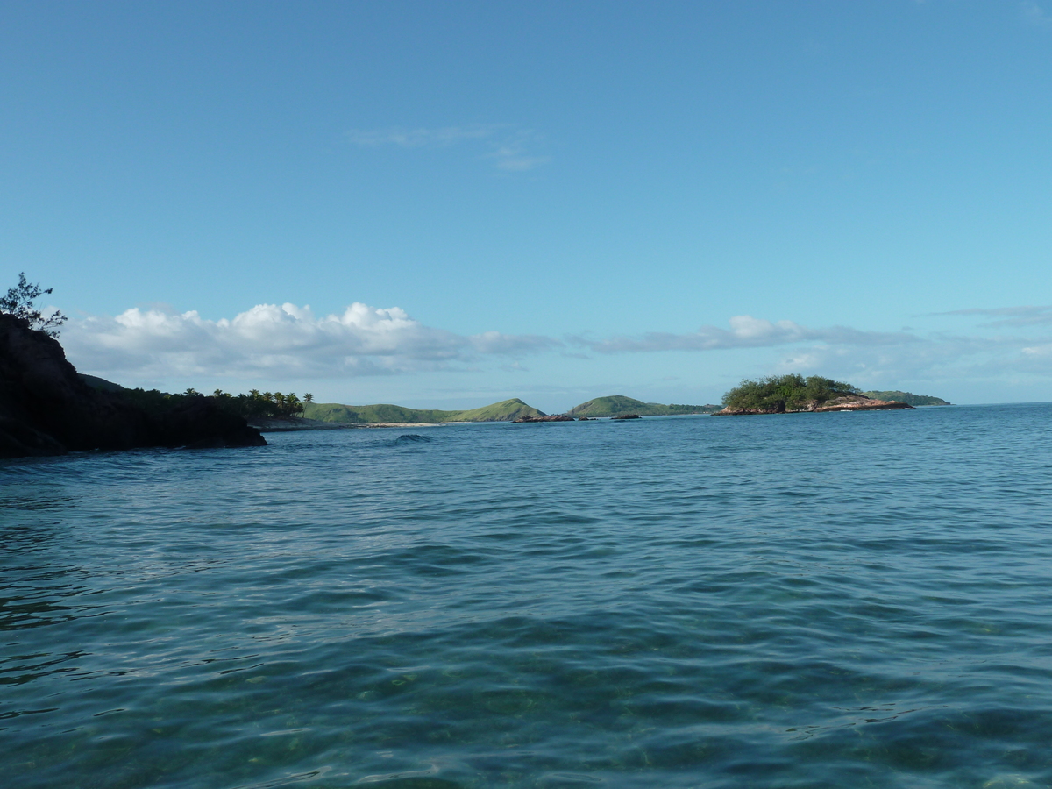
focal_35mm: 32
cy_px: 394
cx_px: 526
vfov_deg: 44.2
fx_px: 972
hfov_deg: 56.8
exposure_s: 1/500
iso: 80
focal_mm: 5.3
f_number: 4.5
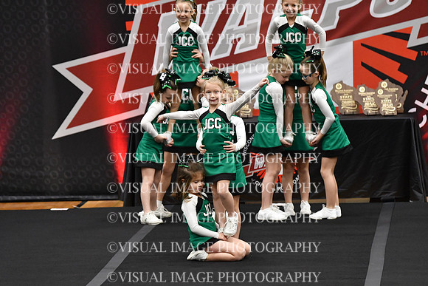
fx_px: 2854
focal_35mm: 240
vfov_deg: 5.7
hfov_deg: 8.6
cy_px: 143
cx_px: 214
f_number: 2.8
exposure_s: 1/800
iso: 5000
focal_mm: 160
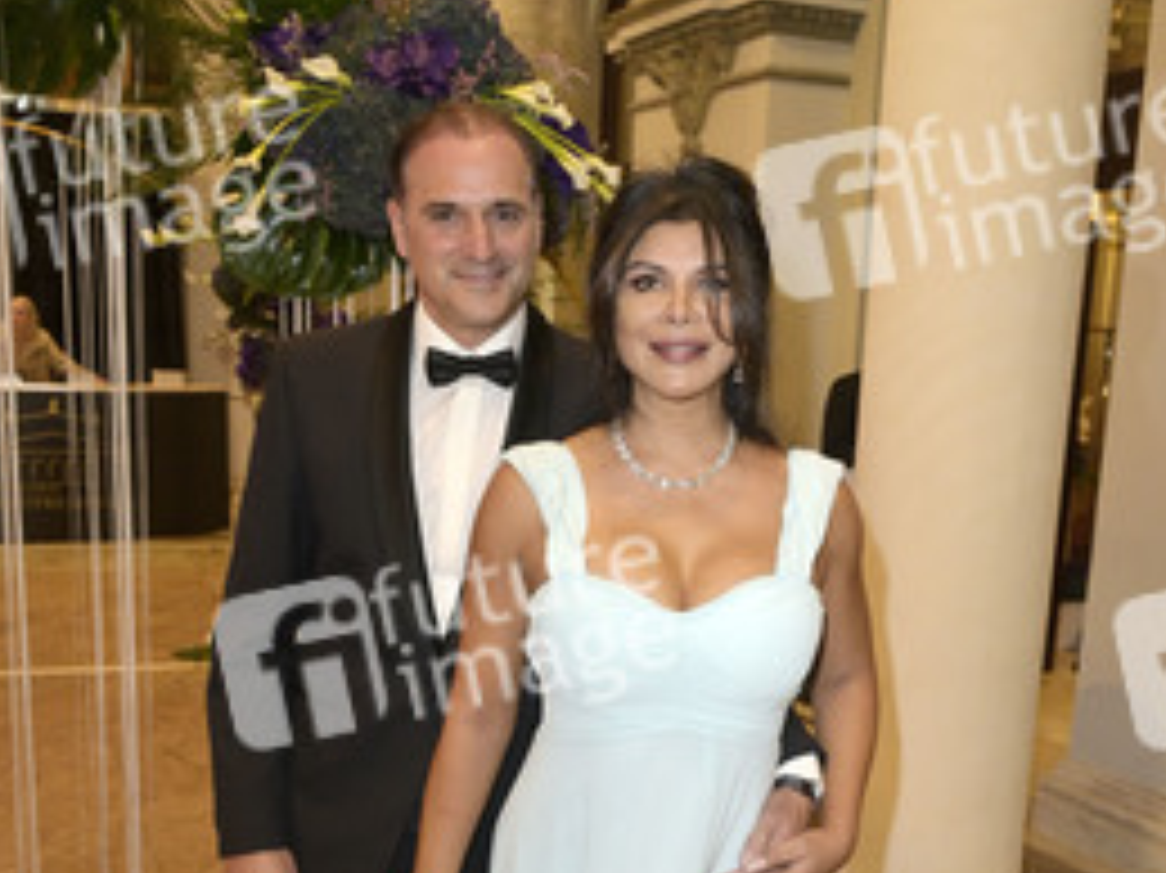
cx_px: 576
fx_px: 1448
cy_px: 868
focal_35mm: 43
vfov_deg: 31.1
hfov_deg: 43.9
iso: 2500
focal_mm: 29
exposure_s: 1/50
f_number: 5.6
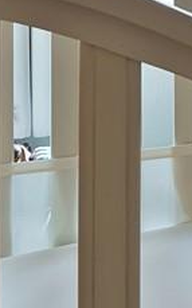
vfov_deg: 17.6
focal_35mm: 107
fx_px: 896
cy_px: -149
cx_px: 940
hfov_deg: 6.5
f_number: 8
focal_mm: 12
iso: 640
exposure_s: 1/5
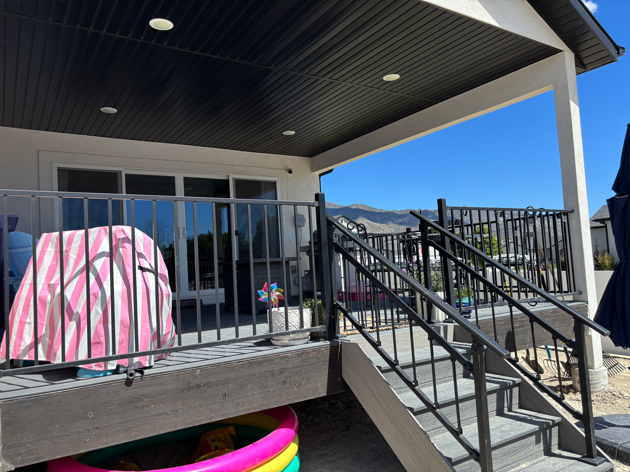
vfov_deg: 53.1
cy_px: 236
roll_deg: +2.1
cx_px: 315
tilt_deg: +3.9
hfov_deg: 67.3
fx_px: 473
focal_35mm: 26
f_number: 1.6
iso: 50
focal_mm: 5.96
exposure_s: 1/2288
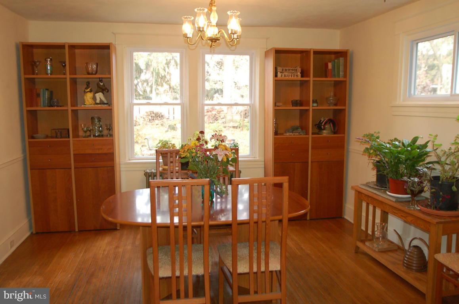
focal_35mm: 30
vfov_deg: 43.5
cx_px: 230
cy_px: 152
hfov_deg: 62.0
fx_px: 382
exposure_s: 1/80
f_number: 3
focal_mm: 20
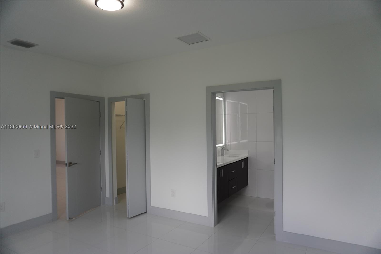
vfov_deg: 53.1
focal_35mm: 24
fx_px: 254
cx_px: 190
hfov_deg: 73.8
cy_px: 127
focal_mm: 16
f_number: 4
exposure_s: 1/160
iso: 500
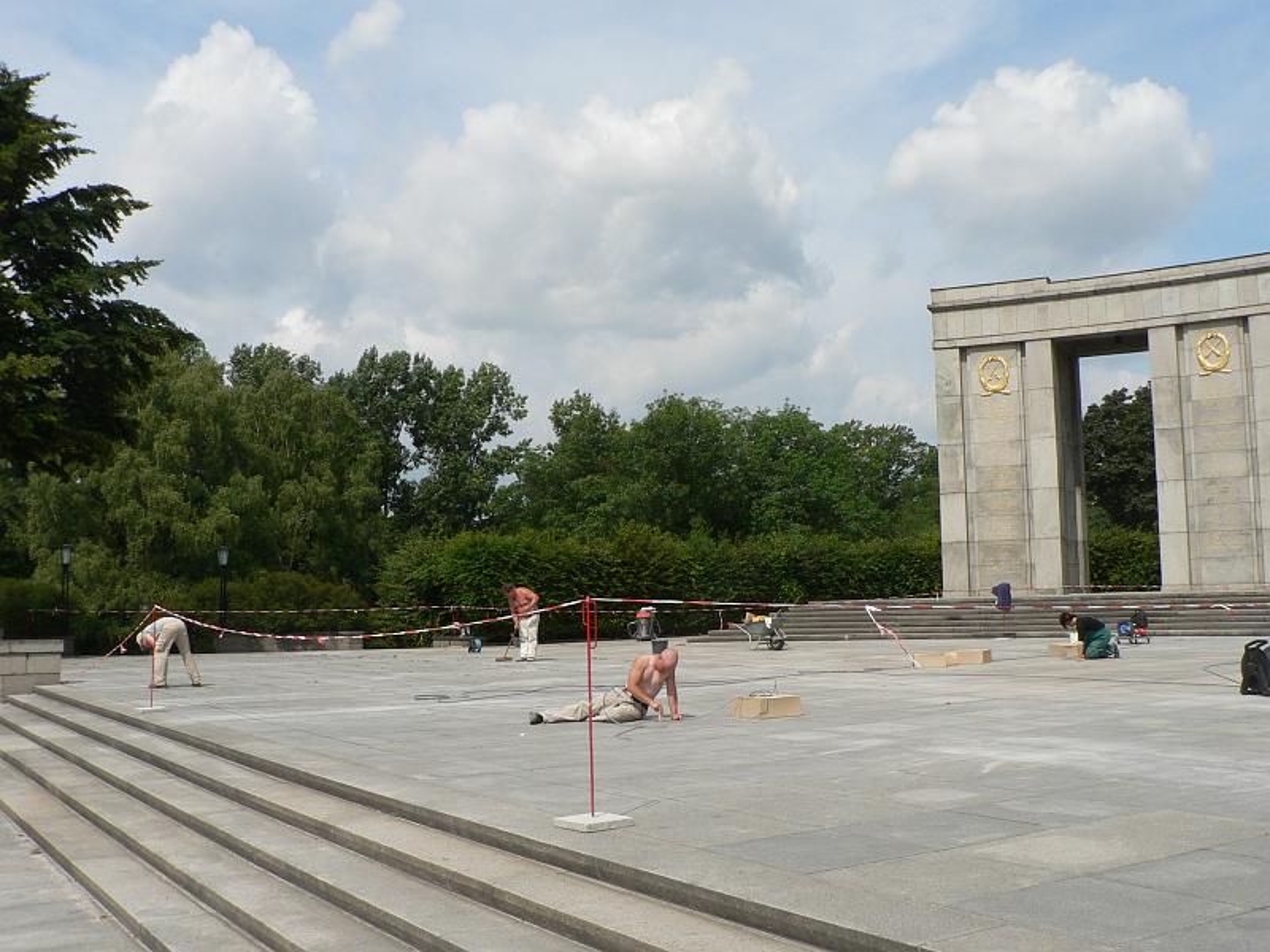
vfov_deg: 39.7
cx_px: 635
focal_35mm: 36
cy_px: 476
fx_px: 1321
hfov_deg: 51.4
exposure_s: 1/640
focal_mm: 6
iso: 80
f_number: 5.6
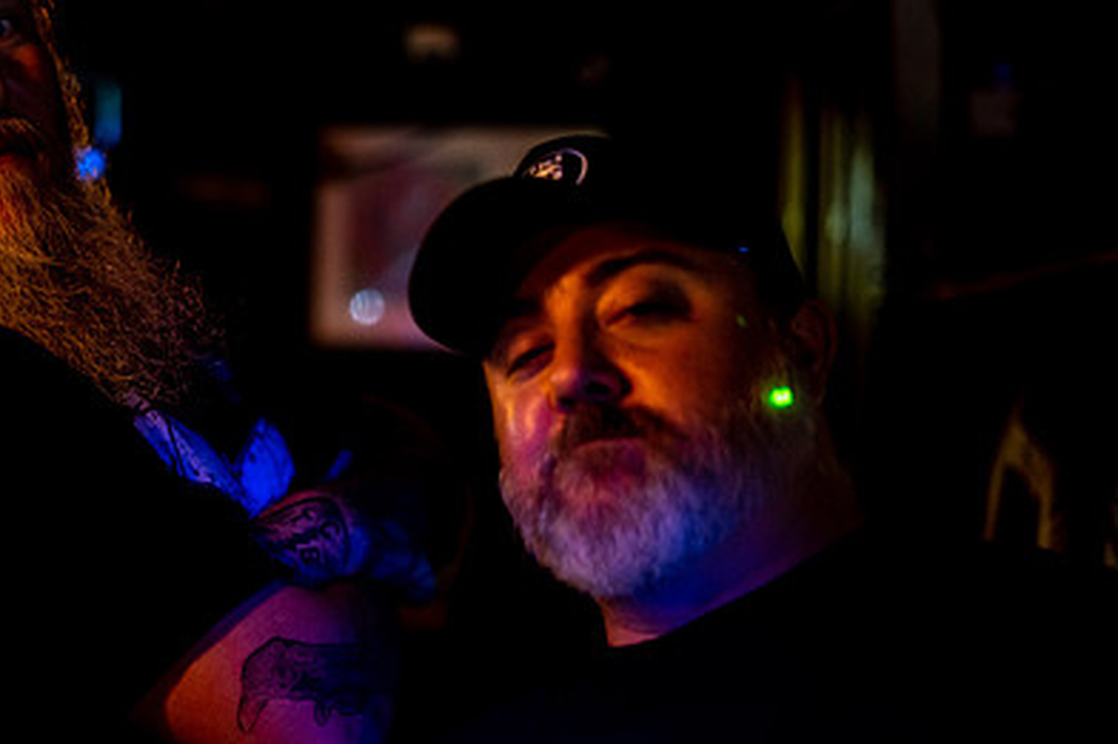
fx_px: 2297
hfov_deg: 27.0
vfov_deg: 18.4
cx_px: 299
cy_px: 366
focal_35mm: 74
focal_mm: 50
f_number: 1.8
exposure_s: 1/125
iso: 1250
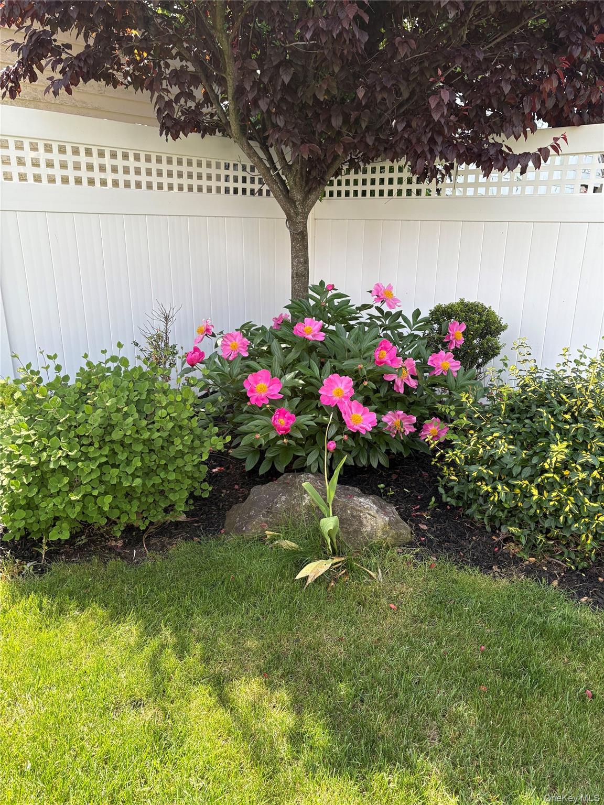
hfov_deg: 53.1
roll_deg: -0.7
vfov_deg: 67.3
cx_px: 302
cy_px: 402
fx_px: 605
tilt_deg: -16.6
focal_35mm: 26
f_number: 1.6
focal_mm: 5.96
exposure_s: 1/453
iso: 50
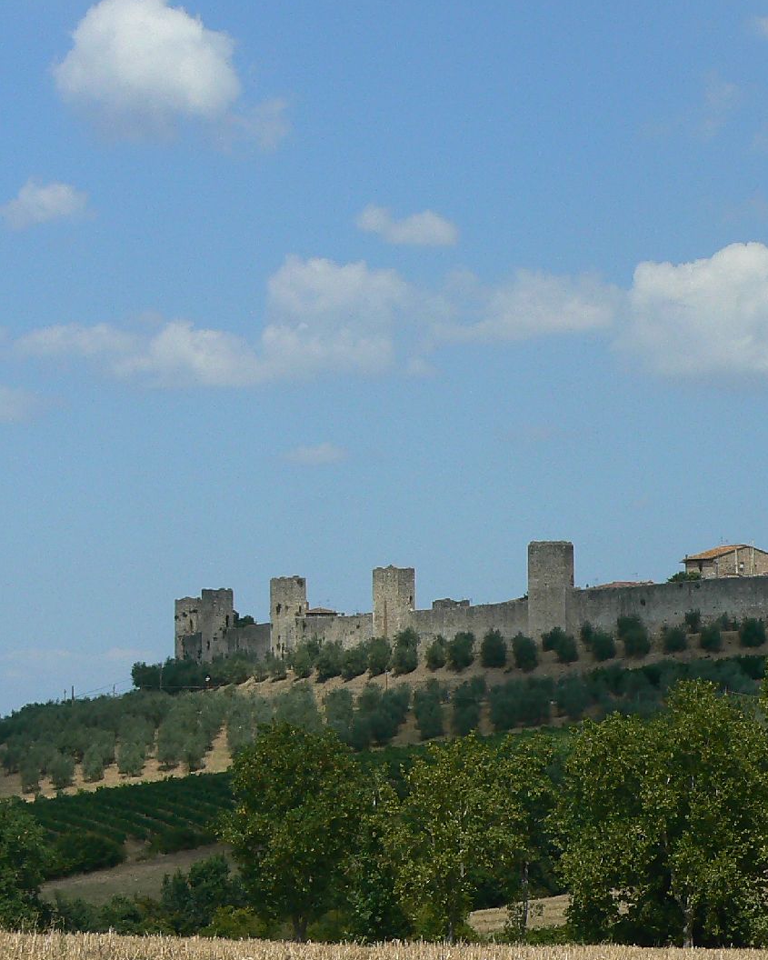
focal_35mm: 142
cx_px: 668
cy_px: 536
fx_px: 4034
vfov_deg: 13.6
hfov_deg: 10.8
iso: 80
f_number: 5.6
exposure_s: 1/320
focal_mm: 13.1
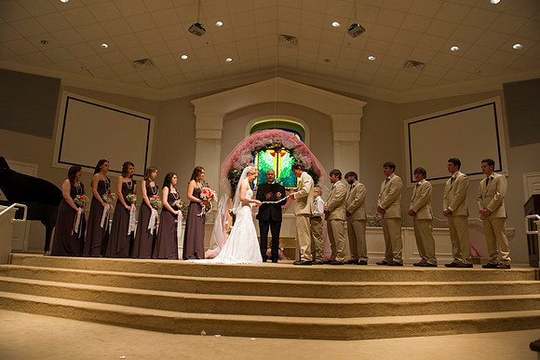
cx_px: 270
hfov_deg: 73.8
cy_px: 180
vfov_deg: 53.1
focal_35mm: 24
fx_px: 360
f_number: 4
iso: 1600
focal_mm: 24
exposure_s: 1/160
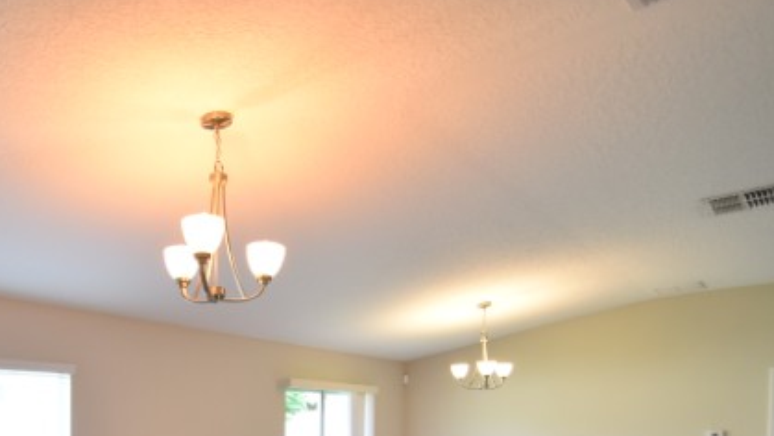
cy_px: 434
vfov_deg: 38.3
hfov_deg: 67.0
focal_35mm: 27
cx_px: 229
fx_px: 554
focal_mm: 10
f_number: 4
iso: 560
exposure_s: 1/60
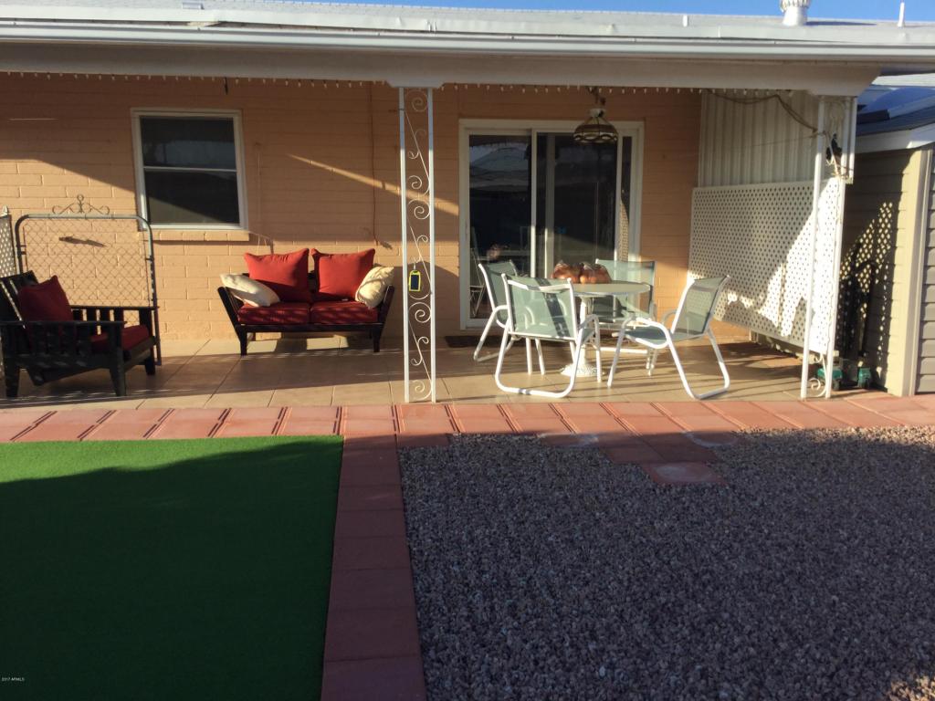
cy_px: 350
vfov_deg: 45.4
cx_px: 468
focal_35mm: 31
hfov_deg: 58.4
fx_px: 837
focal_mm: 3.3
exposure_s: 1/599
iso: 25
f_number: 2.4
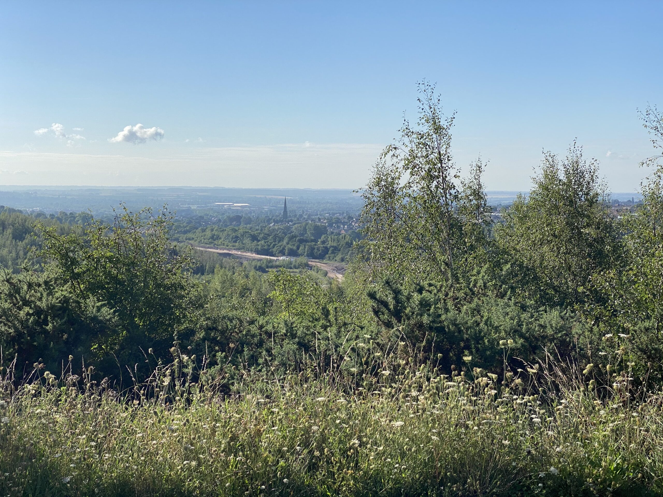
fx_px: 996
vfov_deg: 28.0
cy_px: 248
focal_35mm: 52
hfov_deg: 36.8
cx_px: 332
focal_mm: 6
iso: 20
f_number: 2
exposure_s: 1/2179
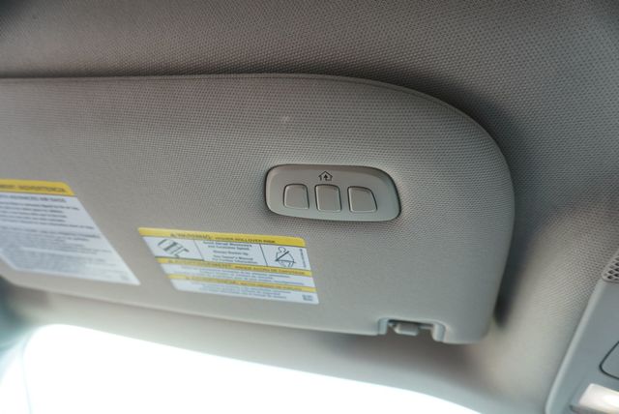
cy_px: 207
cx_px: 310
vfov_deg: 53.2
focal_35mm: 24
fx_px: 413
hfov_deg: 73.7
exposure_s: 1/60
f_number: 4
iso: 100
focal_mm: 16
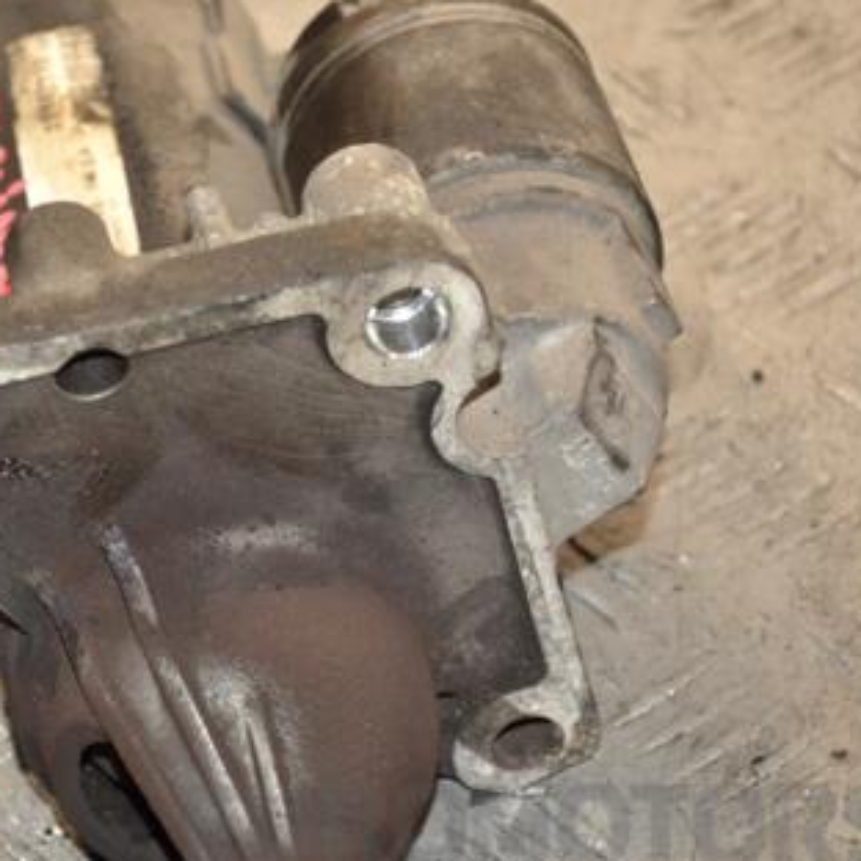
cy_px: 458
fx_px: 5173
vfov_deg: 9.5
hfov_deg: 9.5
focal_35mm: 184
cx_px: 132
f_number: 5.6
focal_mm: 75
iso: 800
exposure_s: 1/200
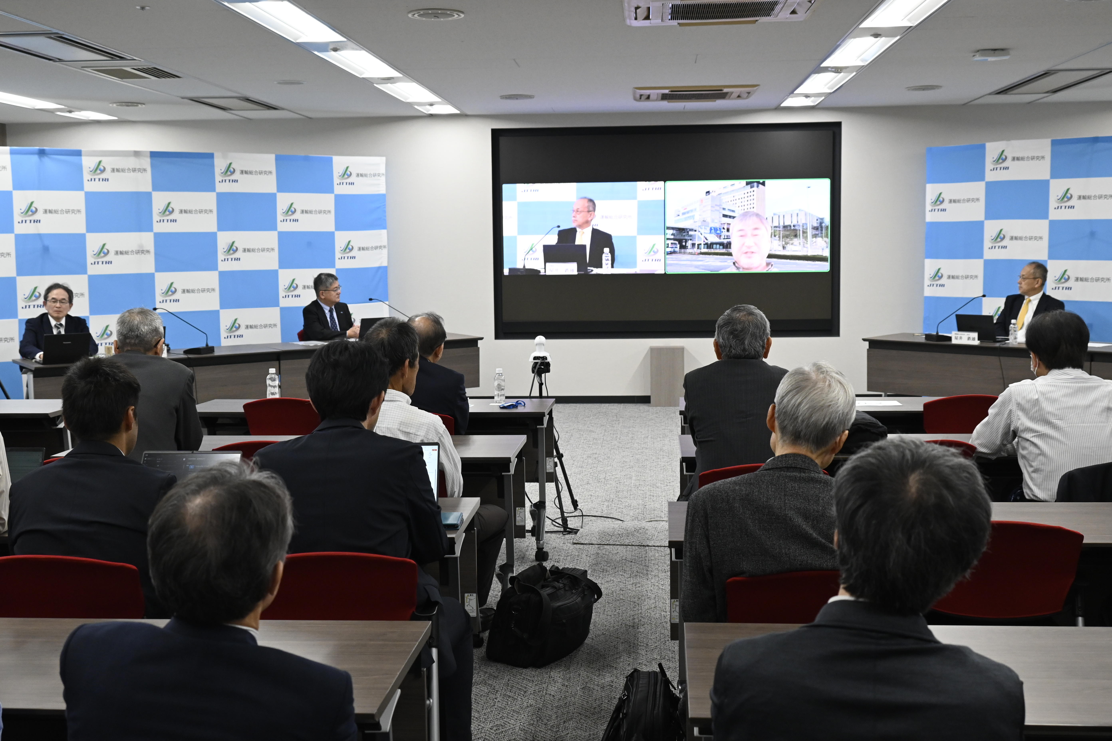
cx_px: 556
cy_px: 370
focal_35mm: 42
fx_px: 1297
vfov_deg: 31.9
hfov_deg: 46.4
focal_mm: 28
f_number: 4.5
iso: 1400
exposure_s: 1/125
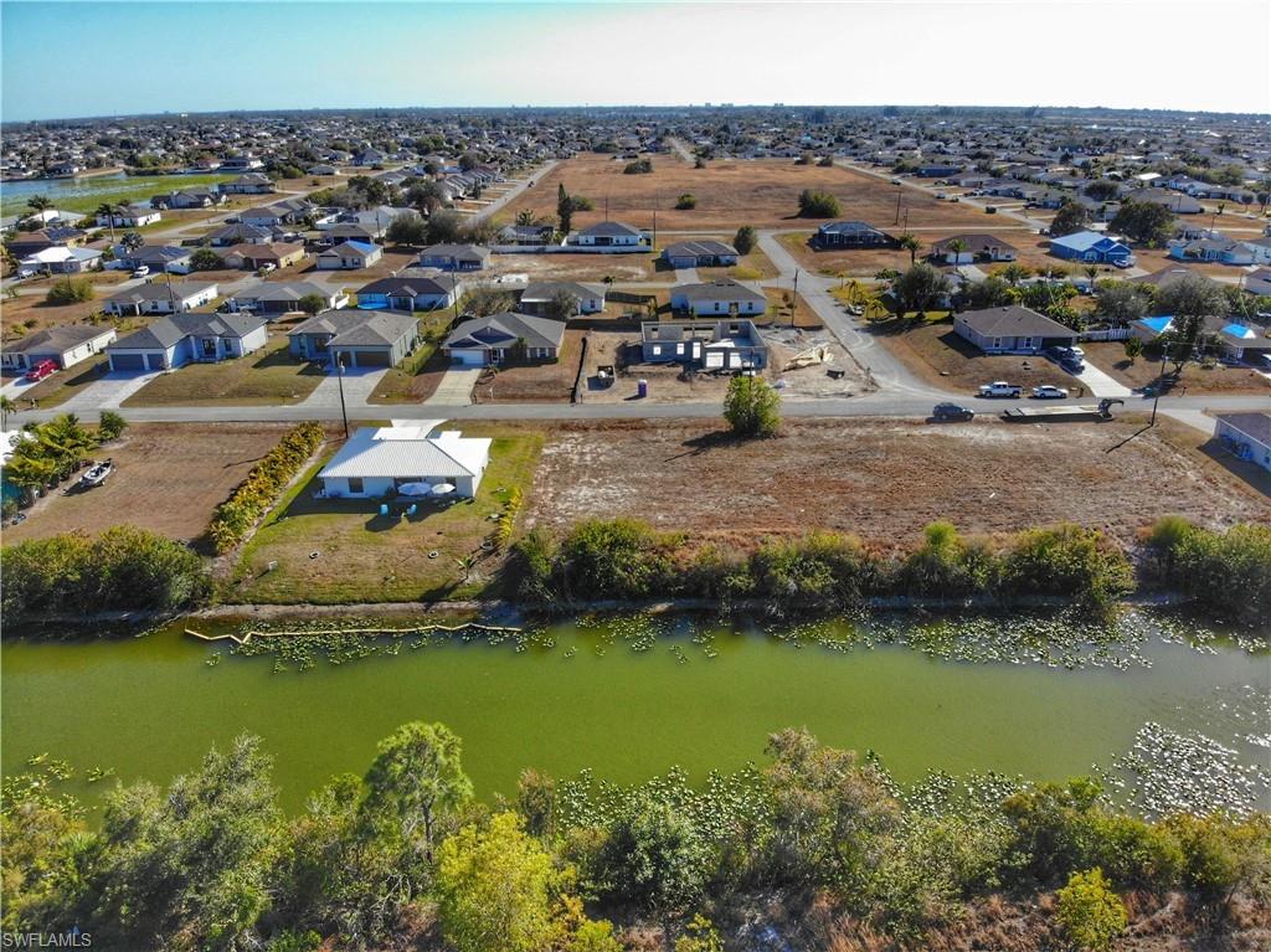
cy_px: 476
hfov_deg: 71.6
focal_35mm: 24
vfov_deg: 56.8
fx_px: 881
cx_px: 636
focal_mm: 4.5
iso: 106
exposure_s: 1/144
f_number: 2.8
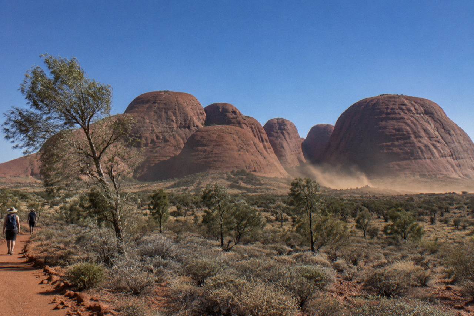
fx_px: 461
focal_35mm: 35
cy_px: 158
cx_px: 237
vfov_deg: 37.8
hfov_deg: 54.4
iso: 200
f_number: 5.6
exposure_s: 1/500
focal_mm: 35
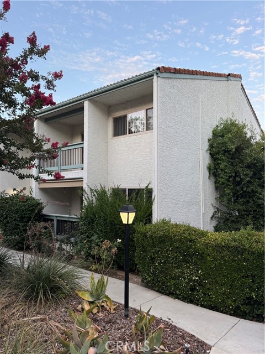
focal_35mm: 24
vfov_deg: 71.6
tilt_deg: +2.9
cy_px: 177
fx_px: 245
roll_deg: -2.7
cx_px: 132
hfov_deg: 56.8
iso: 80
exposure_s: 1/155
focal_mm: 6.76
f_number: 1.78
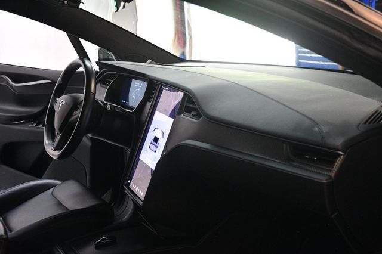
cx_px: 191
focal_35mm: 51
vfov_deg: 26.5
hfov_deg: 38.9
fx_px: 541
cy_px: 127
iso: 3200
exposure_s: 1/80
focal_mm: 34
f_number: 4.2
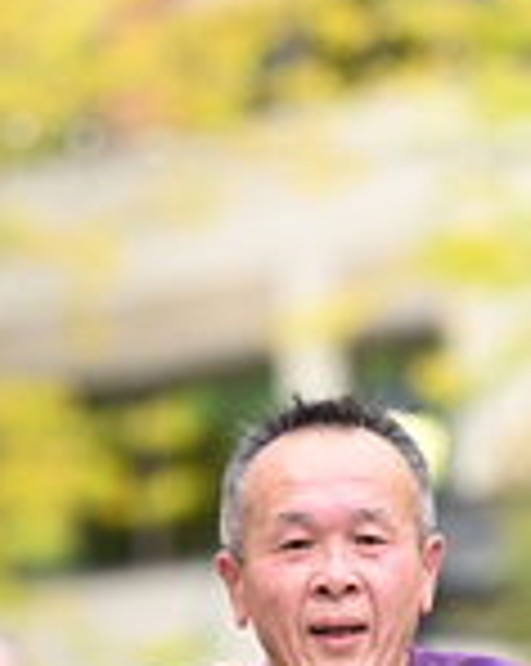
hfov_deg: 3.2
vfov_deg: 4.0
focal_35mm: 489
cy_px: 738
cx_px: 421
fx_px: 9626
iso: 640
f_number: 2.8
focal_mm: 140
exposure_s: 1/1600
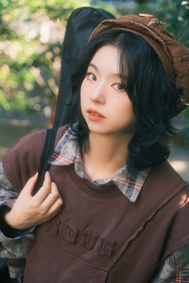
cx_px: 94
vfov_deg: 24.5
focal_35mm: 83
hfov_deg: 16.5
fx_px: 654
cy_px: 142
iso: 640
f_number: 2.8
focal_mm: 55
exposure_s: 1/125
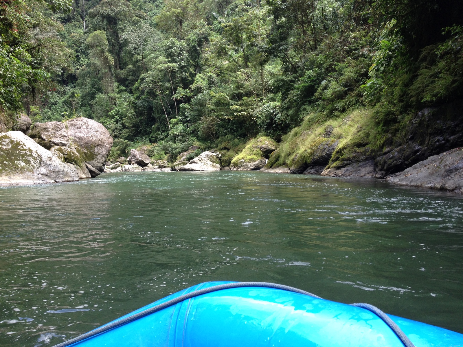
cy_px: 174
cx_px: 232
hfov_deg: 52.6
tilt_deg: -4.7
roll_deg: +0.4
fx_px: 468
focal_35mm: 35
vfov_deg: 40.7
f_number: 2.4
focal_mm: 4.28
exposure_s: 1/269
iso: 50
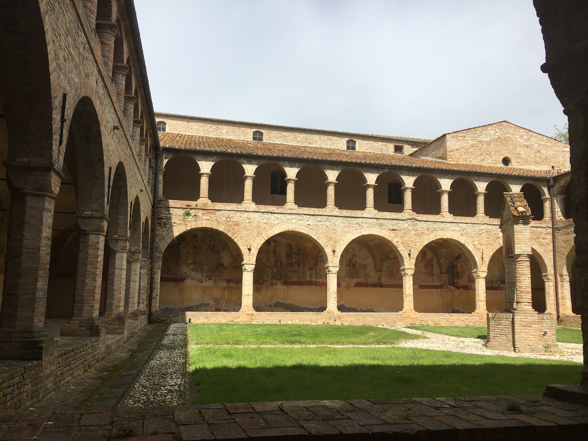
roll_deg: -1.4
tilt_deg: +8.1
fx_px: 510
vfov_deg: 46.8
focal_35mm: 30
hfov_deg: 60.0
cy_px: 223
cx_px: 287
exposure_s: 1/2481
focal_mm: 4.15
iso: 25
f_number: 2.2
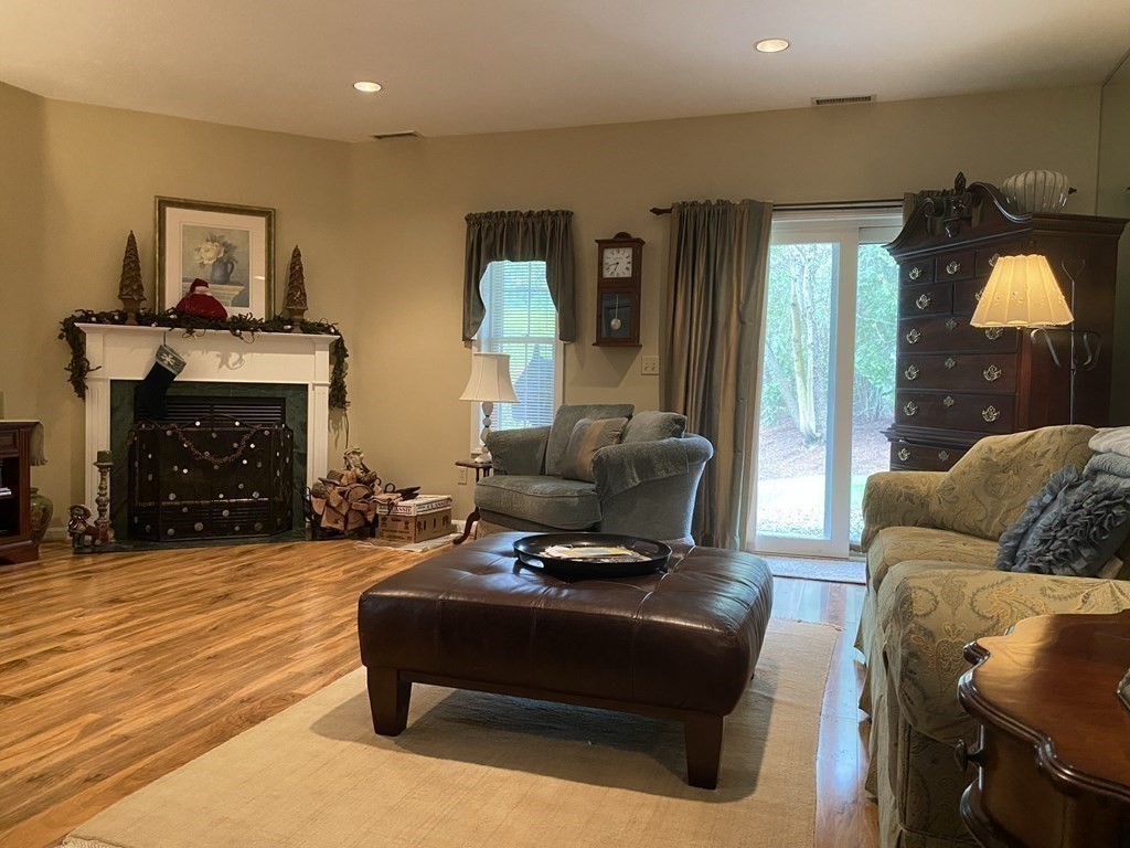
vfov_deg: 53.1
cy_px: 424
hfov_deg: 67.3
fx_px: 849
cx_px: 565
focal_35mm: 26
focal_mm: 4.25
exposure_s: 1/60
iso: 500
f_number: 1.8
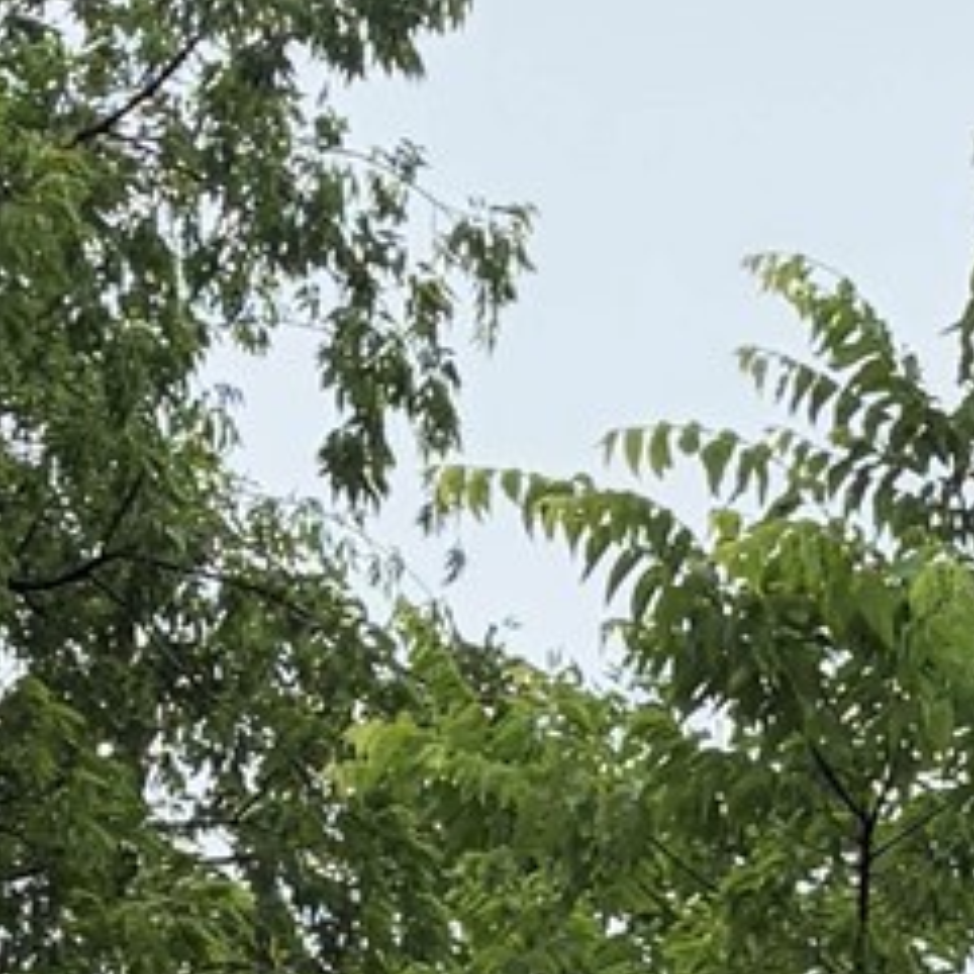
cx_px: 804
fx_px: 6208
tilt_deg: +0.9
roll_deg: +1.5
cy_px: 2085
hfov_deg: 8.9
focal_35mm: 195
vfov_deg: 8.4
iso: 50
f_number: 1.6
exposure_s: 1/1393
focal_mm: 5.96
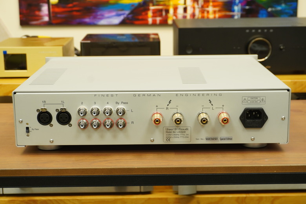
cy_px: 102
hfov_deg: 31.9
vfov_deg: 21.6
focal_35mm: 63
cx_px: 153
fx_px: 536
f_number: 6.3
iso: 400
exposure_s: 1/20
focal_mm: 42
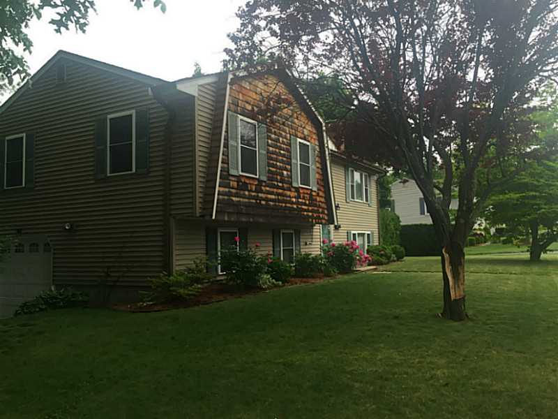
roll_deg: +0.7
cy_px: 210
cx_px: 279
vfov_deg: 48.2
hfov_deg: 61.7
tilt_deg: +3.6
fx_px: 467
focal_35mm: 29
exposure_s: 1/732
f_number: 2.2
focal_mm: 4.15
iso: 32
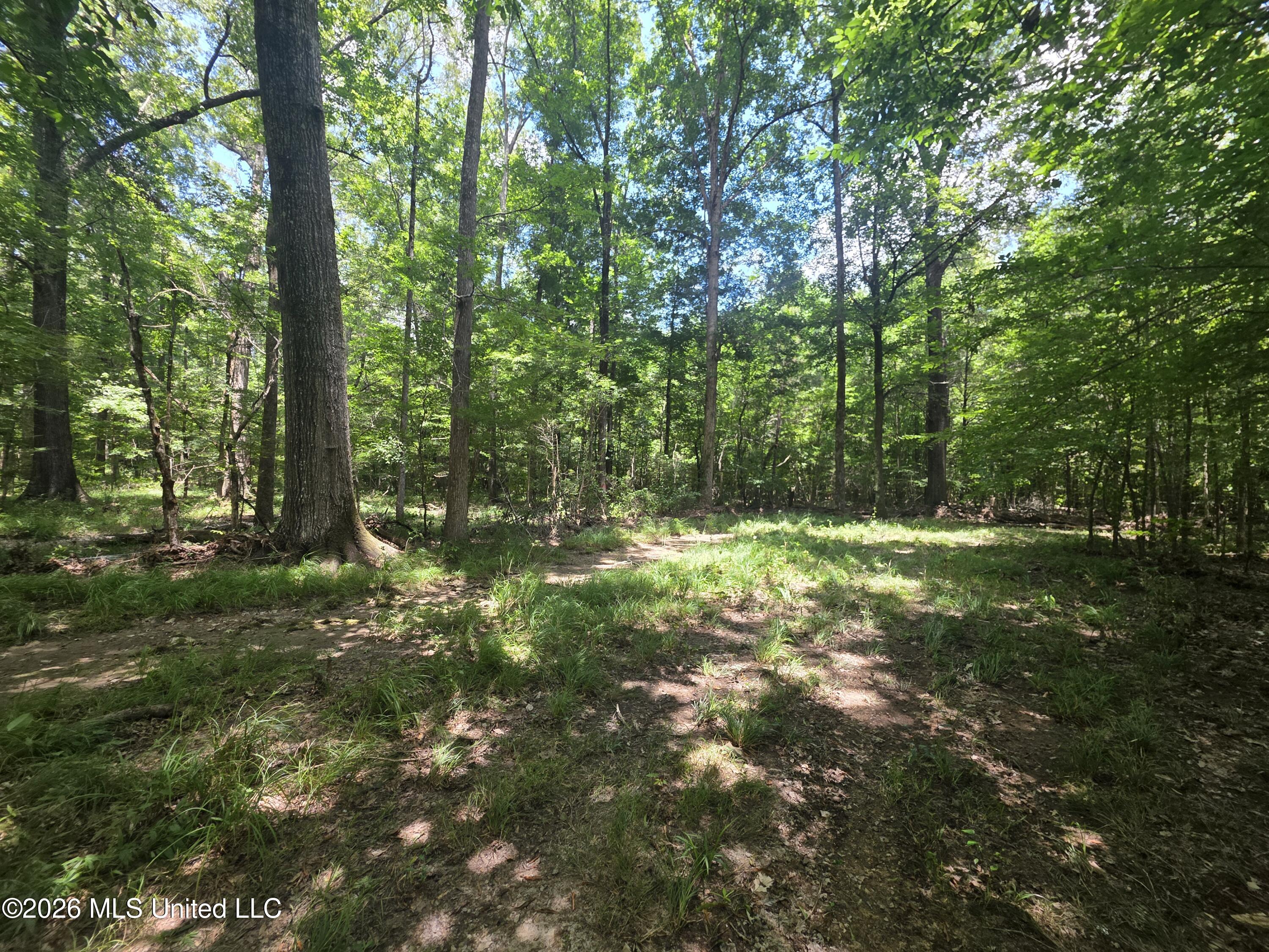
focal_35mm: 13
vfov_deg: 89.9
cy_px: 476
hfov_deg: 106.2
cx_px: 634
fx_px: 477
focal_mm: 2.2
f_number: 1.9
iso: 25
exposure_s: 1/120
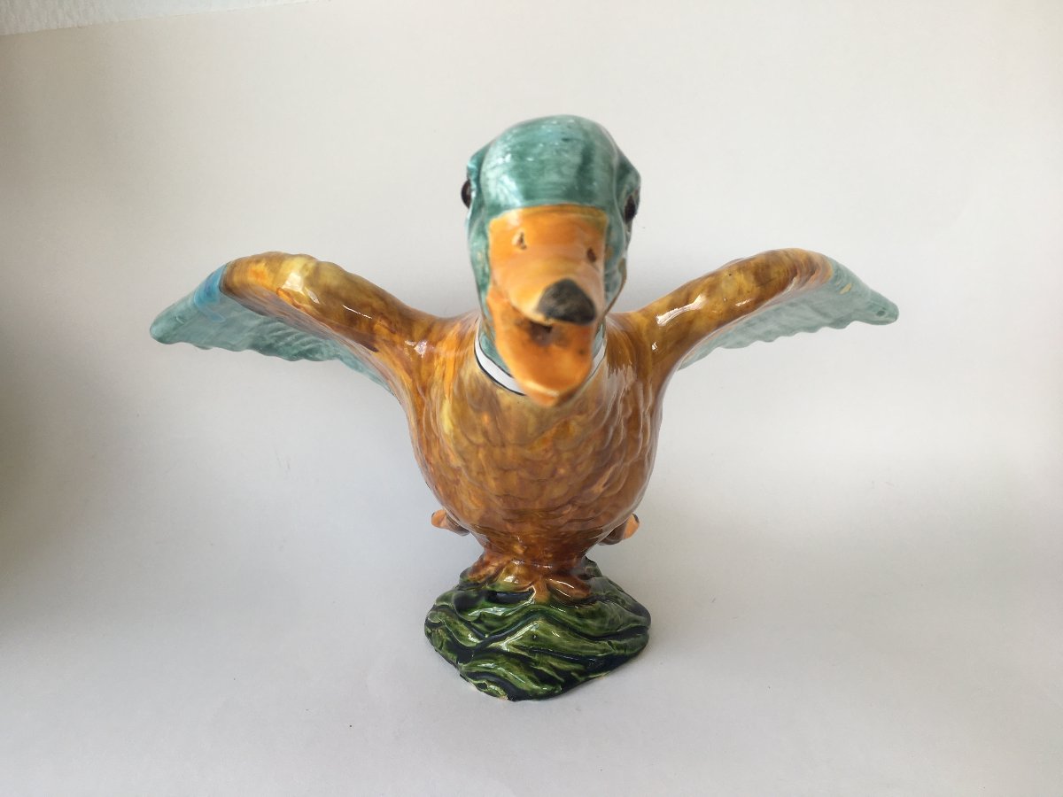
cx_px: 532
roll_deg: -0.2
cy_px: 398
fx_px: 891
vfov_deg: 48.2
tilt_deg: -18.2
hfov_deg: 61.7
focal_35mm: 29
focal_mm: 4.15
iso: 25
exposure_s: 1/189
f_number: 2.2
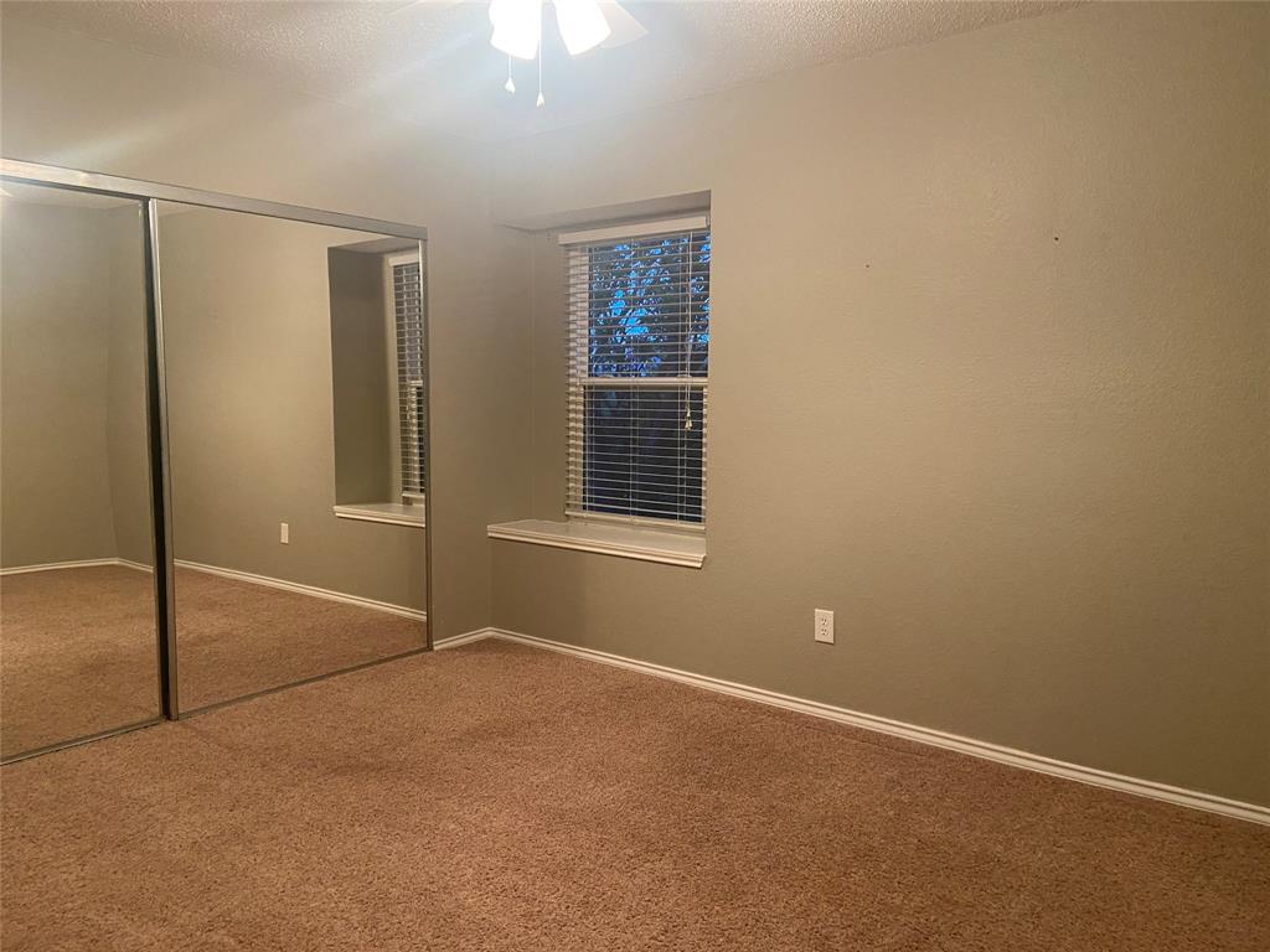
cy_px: 476
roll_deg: -0.1
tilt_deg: -6.1
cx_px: 635
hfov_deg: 67.3
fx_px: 954
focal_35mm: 26
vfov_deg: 53.1
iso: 320
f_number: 1.8
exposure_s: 1/60
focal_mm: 4.25
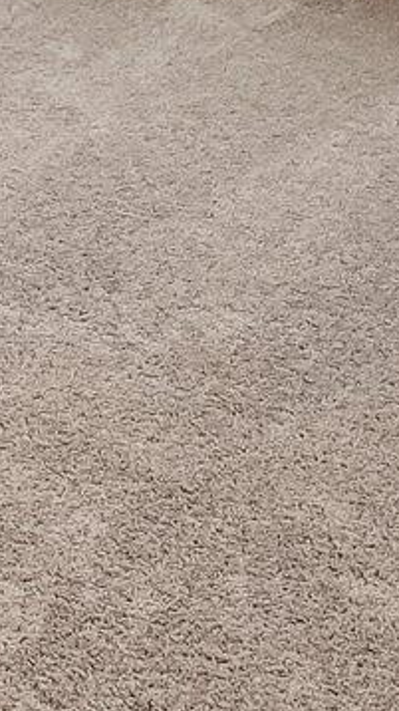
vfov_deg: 18.7
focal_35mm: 90
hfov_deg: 12.2
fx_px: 1695
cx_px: -335
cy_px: -549
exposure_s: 1/60
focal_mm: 10
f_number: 8
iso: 400
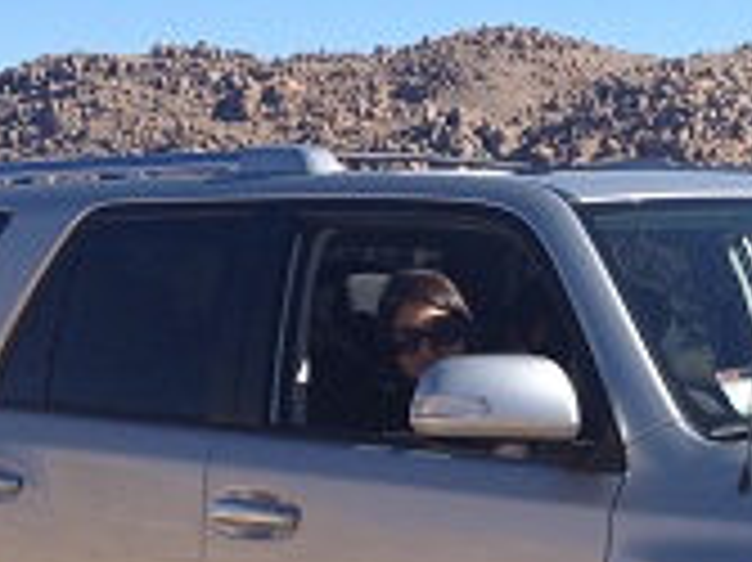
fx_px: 2735
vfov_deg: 11.7
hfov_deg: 15.3
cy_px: 490
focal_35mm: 126
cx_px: 793
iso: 50
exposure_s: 1/1416
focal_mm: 4.28
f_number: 2.4
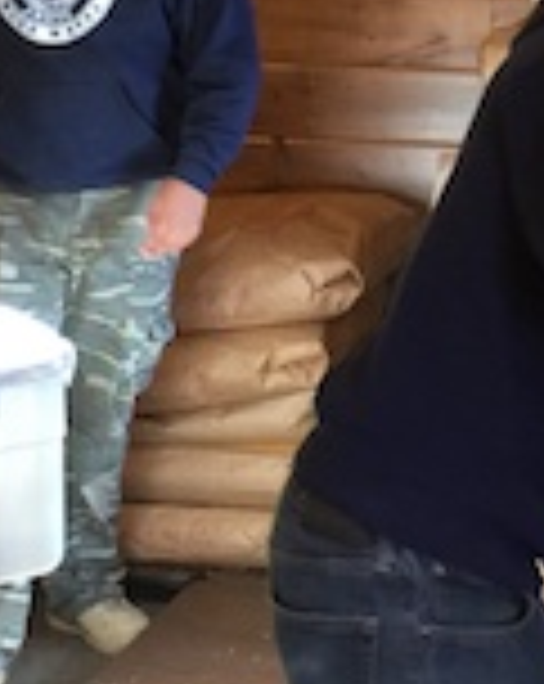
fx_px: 1998
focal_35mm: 99
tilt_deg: +0.7
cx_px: 423
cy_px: -40
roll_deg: +0.1
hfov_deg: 15.4
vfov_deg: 18.8
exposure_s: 1/15
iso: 64
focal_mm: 4.15
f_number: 2.2
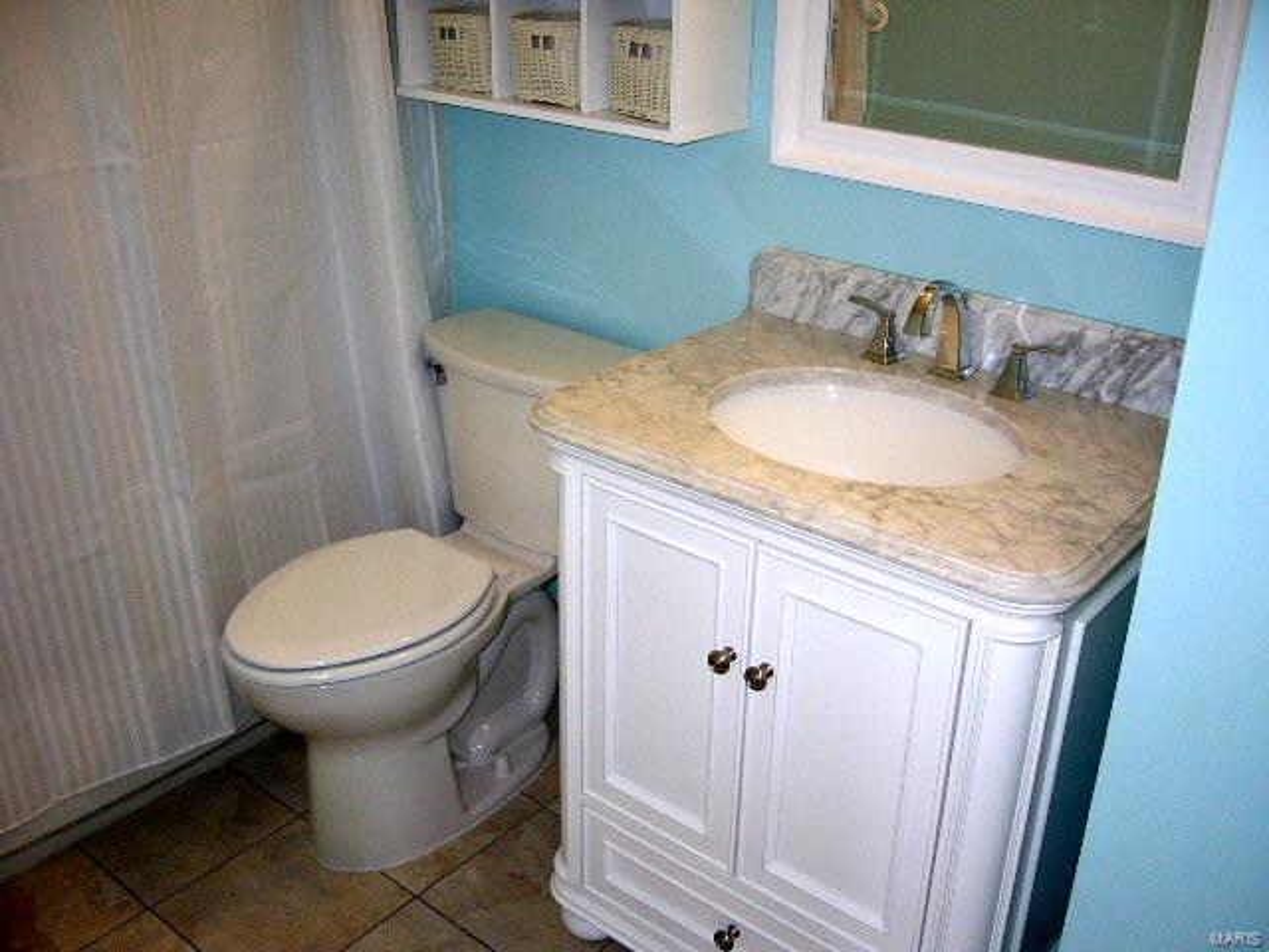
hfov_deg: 52.6
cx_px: 634
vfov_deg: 40.7
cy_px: 476
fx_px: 1283
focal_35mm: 35
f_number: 2.8
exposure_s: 1/60
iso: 100
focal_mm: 5.8
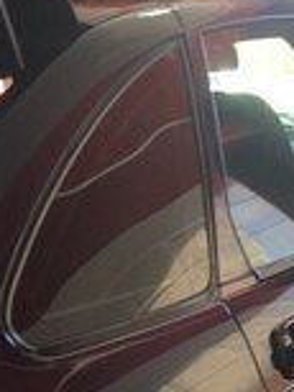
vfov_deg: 18.8
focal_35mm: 94
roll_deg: +2.1
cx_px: 340
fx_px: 1063
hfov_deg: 15.3
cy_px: 556
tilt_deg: -26.8
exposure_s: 1/50
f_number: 2.2
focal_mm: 4.15
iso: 25
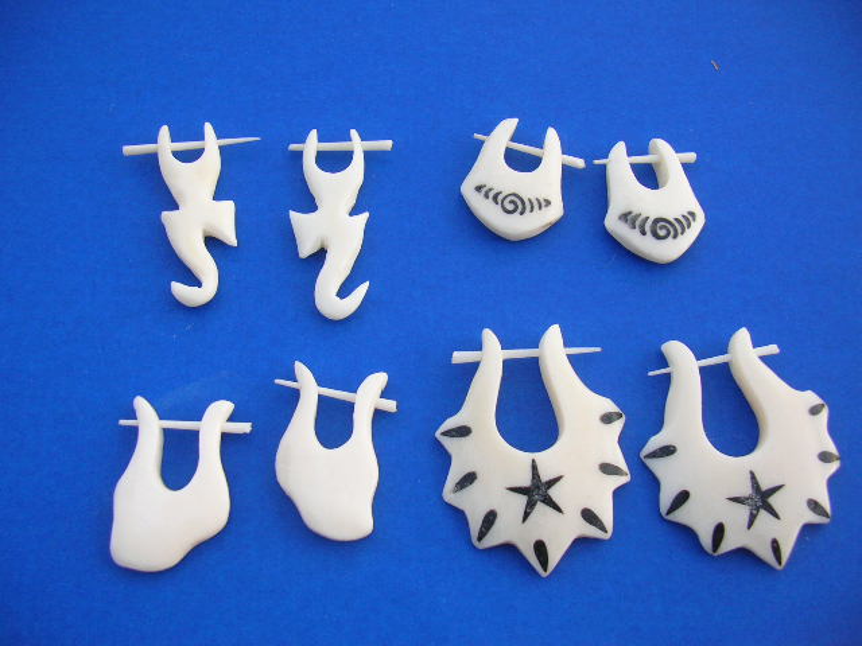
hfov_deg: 52.6
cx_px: 431
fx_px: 872
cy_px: 323
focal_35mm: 35
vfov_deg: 40.7
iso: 50
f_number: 2.8
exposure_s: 1/210
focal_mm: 5.8
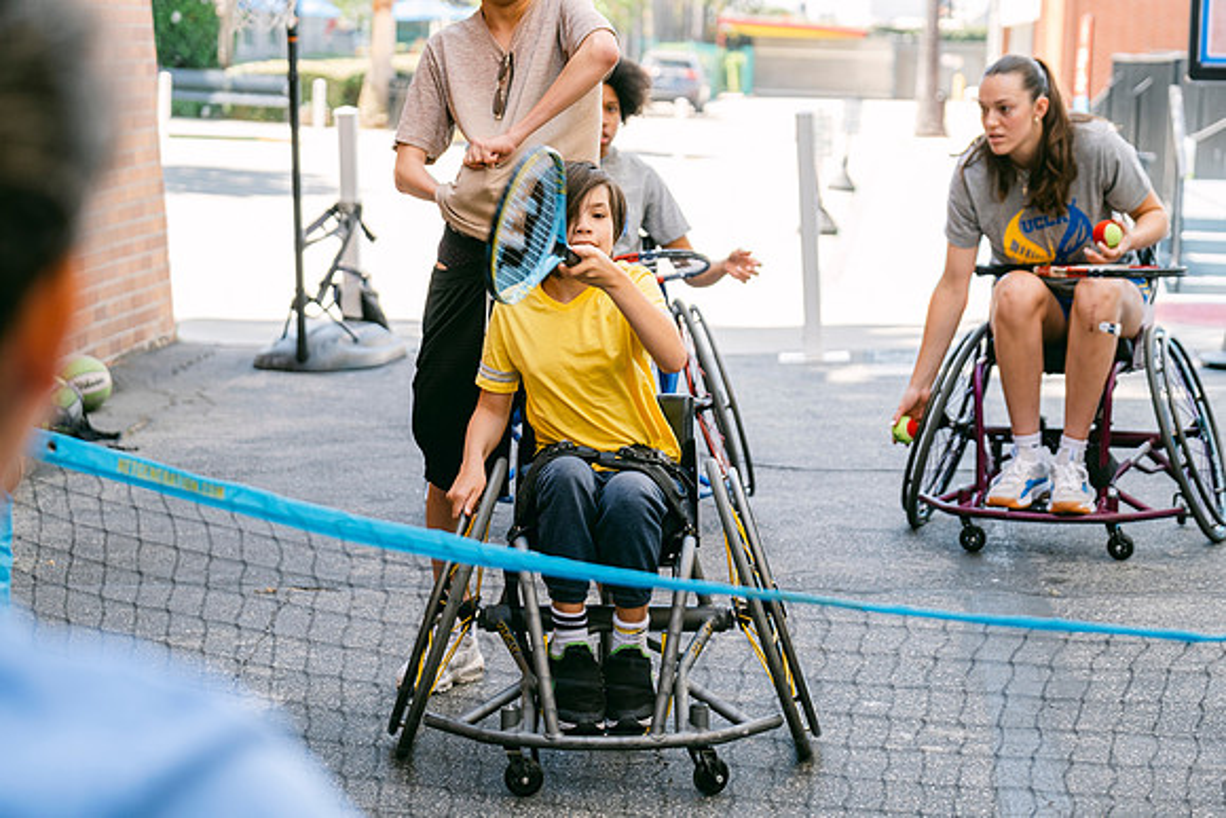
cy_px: 409
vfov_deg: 16.3
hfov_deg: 24.2
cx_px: 613
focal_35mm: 84
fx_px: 2861
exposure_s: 1/210
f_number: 2.8
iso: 160
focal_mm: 56.3
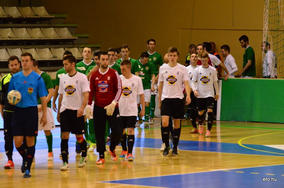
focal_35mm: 232
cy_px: 94
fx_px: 1831
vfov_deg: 5.9
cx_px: 142
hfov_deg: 8.9
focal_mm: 155
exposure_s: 1/500
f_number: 4.8
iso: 4000
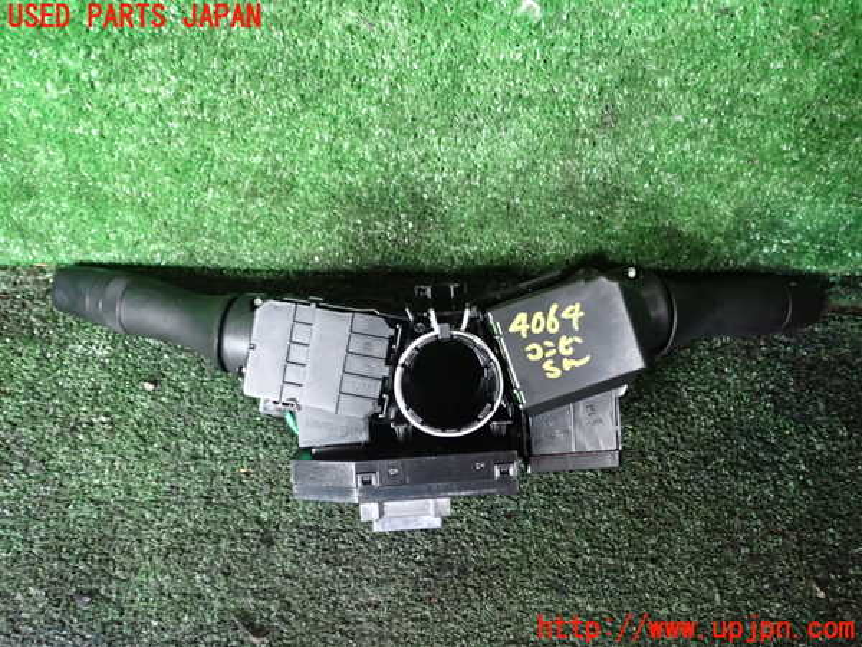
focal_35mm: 30
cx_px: 431
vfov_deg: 46.8
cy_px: 324
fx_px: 747
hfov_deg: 60.0
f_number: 2.3
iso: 800
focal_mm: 5.4
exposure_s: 1/30
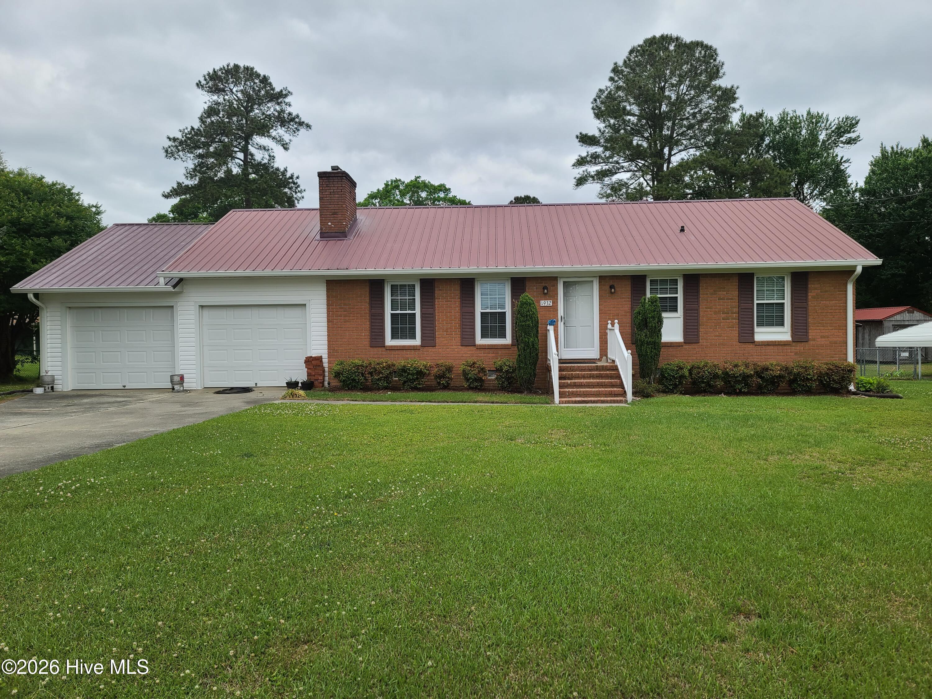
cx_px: 466
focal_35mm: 25
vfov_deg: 54.9
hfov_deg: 69.4
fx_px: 673
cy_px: 350
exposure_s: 1/765
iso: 16
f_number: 1.8
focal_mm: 7
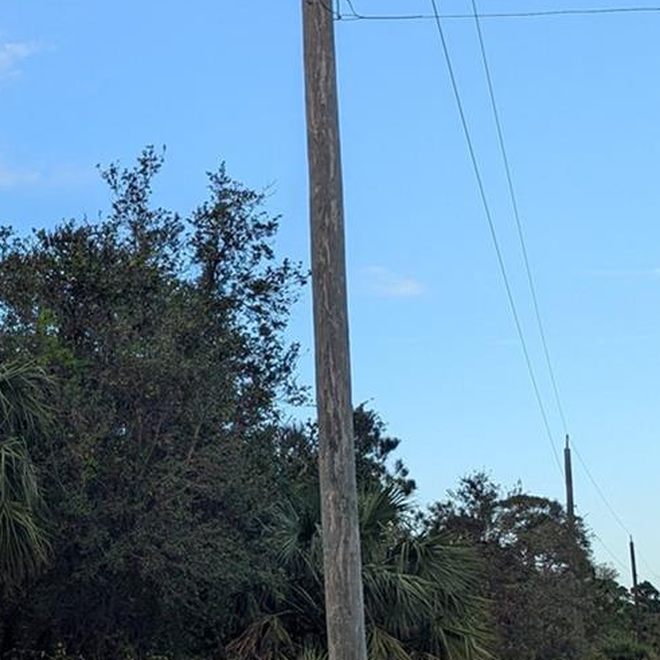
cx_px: -207
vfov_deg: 25.0
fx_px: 1488
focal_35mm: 69
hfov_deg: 22.3
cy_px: 390
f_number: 1.85
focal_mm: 6.81
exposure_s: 1/712
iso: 46
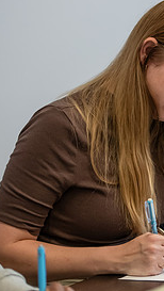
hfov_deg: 5.5
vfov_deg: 9.9
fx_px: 1682
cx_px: 255
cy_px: 117
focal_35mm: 218
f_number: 2.8
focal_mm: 98
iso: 800
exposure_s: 1/200
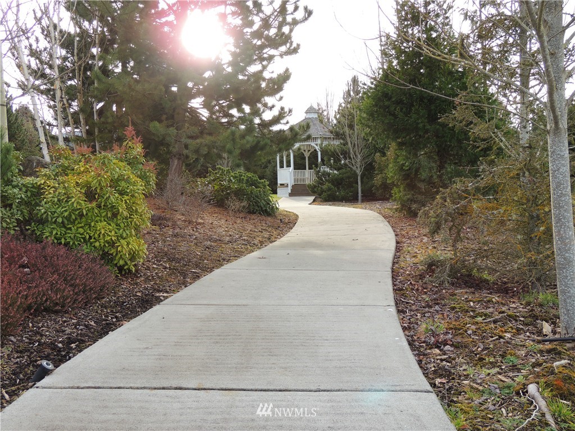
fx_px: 664
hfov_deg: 46.8
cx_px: 288
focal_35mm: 40
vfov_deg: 36.0
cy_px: 216
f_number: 3.3
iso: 100
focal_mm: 7.1
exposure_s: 1/160
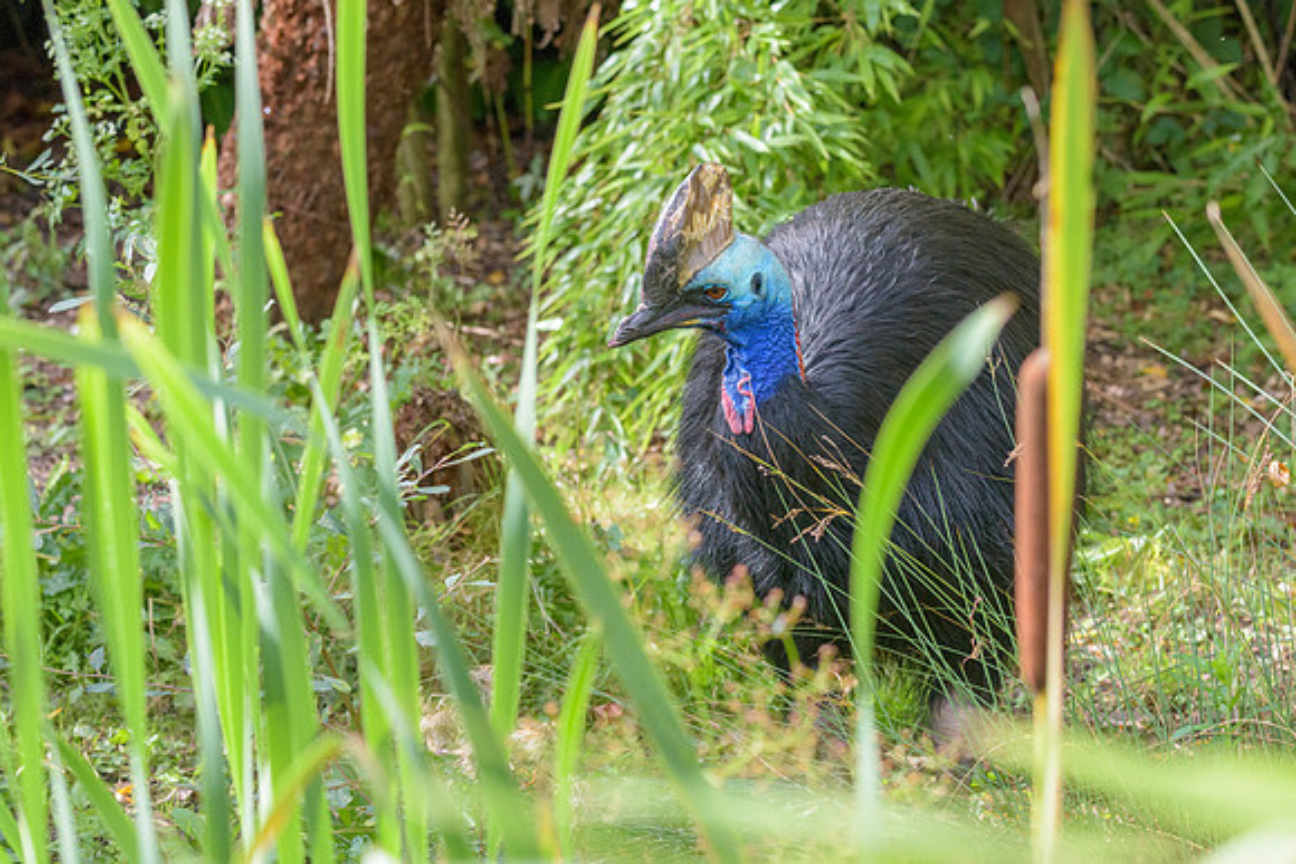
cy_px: 365
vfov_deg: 7.7
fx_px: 6455
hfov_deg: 11.5
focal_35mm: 179
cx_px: 687
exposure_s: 1/800
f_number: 8
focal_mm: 135
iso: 1800
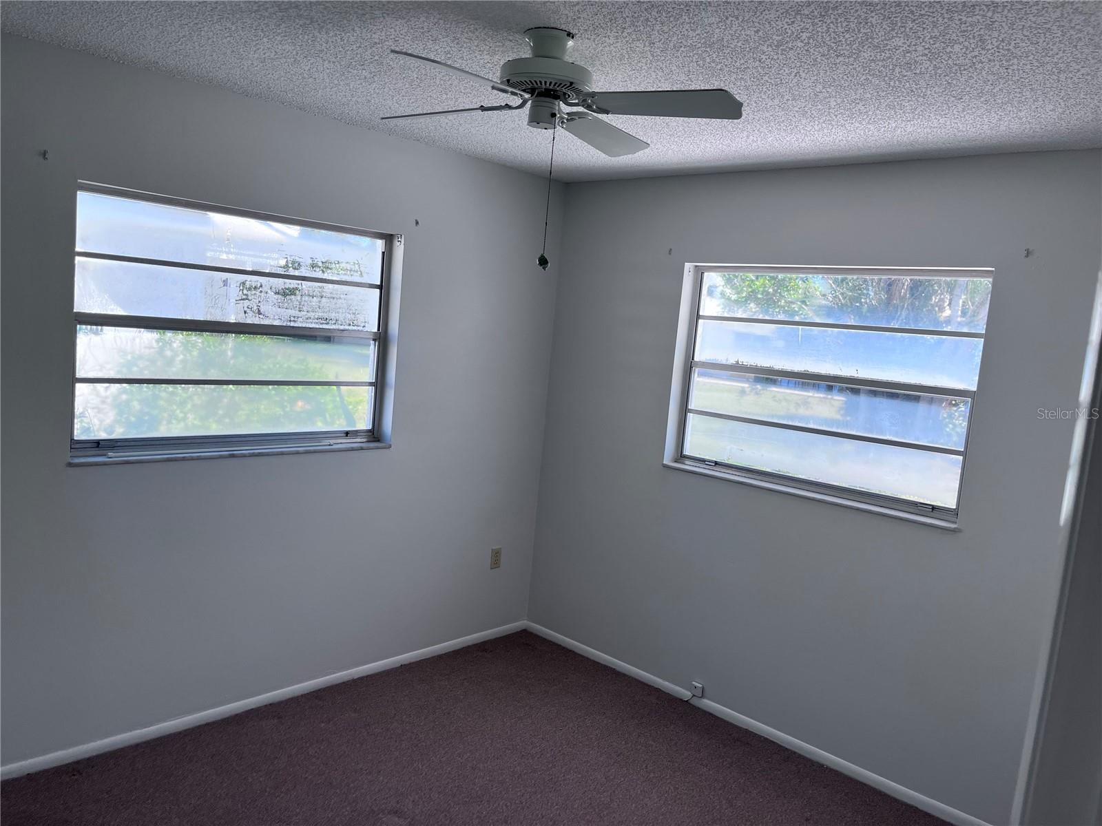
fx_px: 828
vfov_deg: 53.1
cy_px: 413
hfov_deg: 67.3
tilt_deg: -4.2
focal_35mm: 26
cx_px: 551
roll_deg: -4.3
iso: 50
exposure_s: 1/407
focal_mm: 5.1
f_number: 1.6
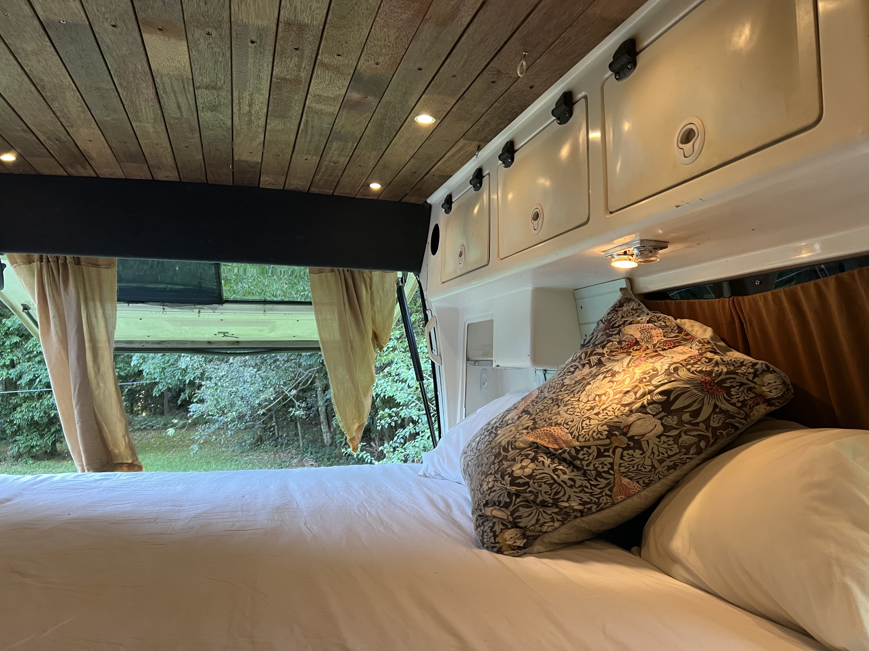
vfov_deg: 53.1
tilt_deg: +0.6
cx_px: 434
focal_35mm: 26
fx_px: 653
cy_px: 326
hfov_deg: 67.3
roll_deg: +3.1
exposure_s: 1/60
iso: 250
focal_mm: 5.7
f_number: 1.5
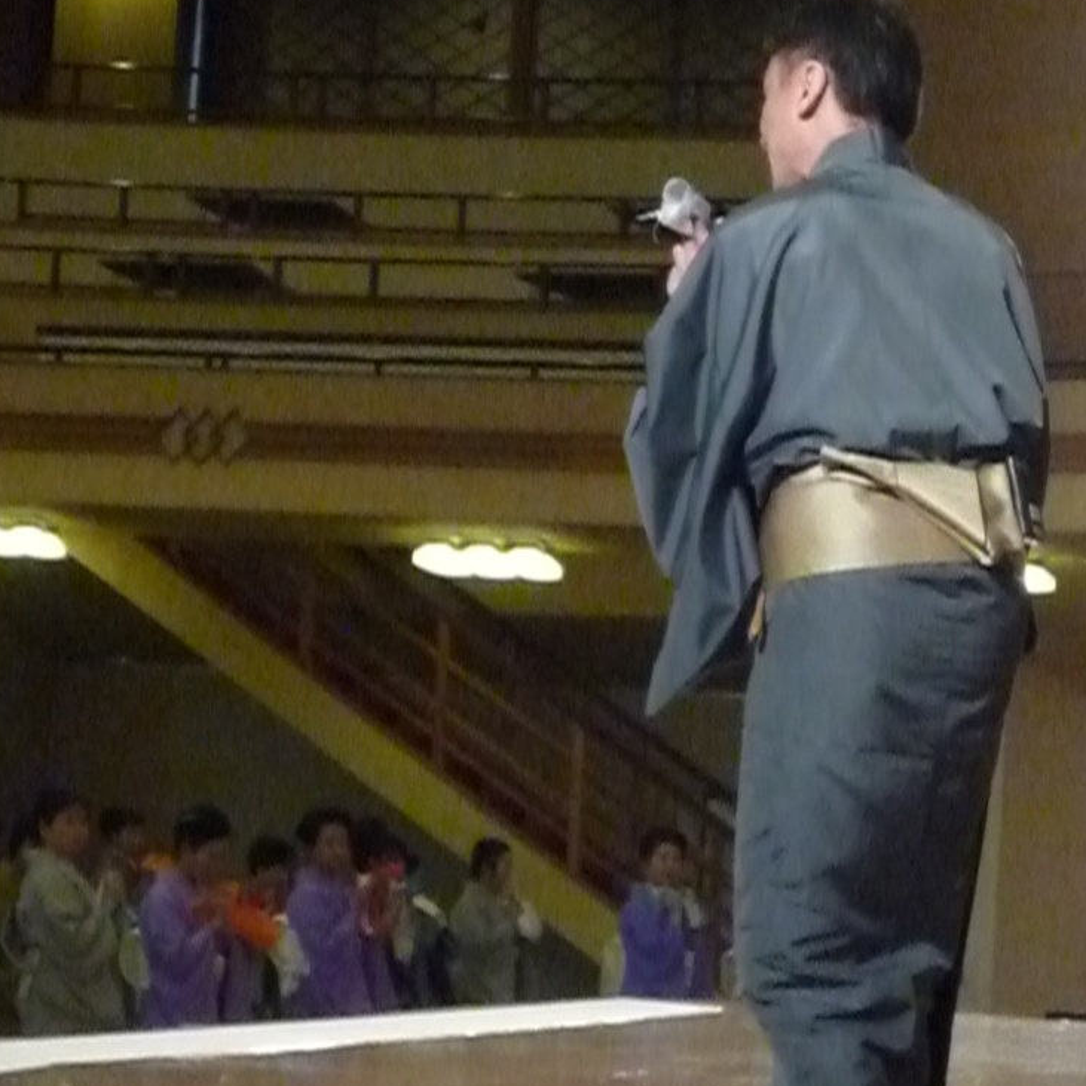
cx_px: 642
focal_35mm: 135
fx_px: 4792
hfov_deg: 12.9
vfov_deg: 12.9
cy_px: 493
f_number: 5.2
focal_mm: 10.9
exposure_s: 1/125
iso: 1600
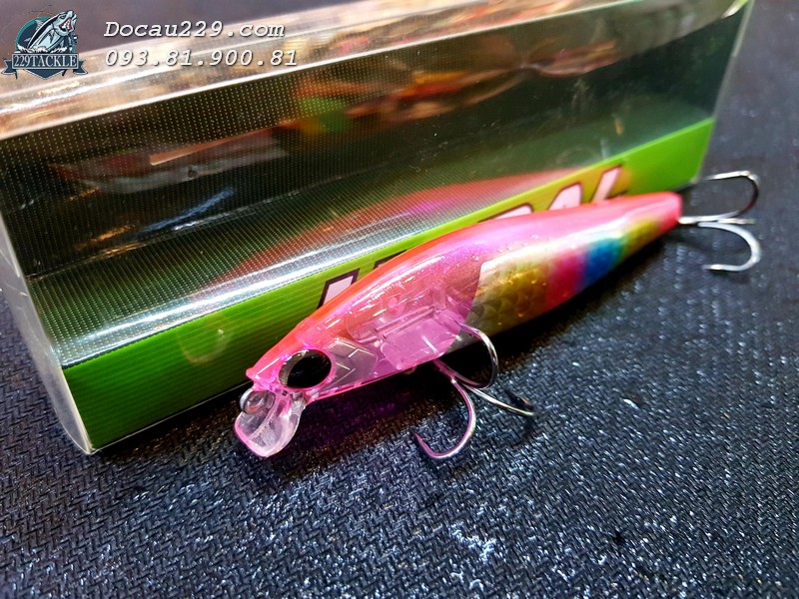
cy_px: 300
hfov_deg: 67.3
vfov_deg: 53.1
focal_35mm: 26
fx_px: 600
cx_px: 400
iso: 200
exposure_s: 1/17
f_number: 1.7
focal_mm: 4.2
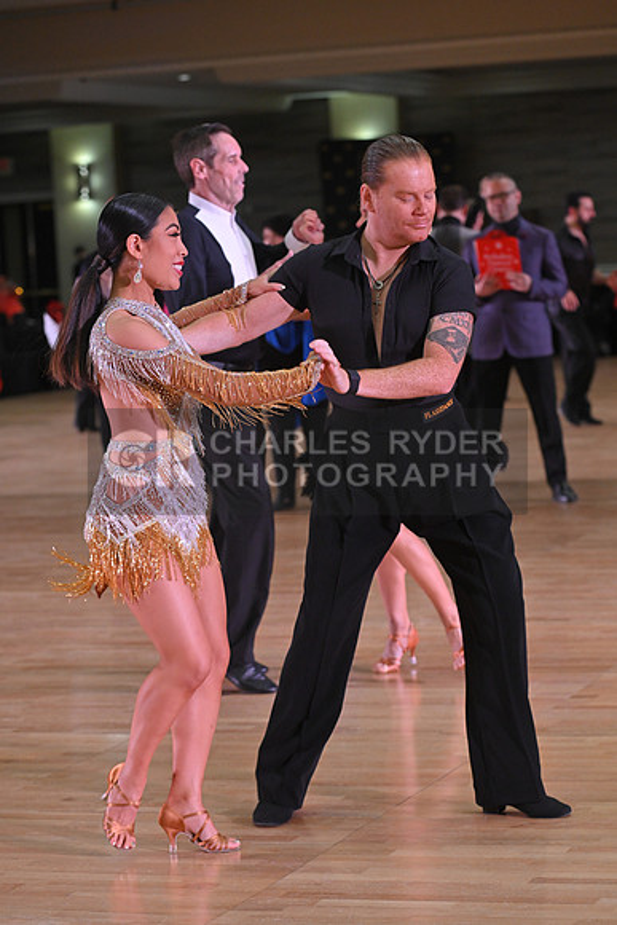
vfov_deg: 18.6
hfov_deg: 12.5
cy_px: 462
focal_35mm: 110
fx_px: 2826
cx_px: 308
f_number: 5
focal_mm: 110
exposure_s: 1/320
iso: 2000
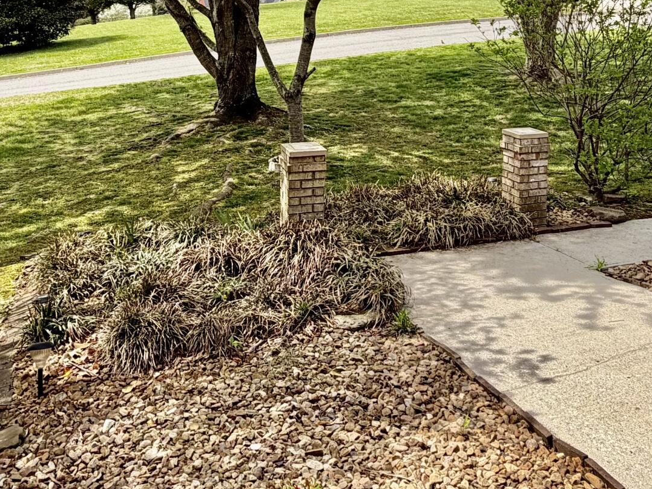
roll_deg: +0.2
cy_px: 68
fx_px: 735
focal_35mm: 39
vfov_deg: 35.1
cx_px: 365
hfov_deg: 47.8
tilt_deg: -4.3
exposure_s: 1/770
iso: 32
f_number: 2.2
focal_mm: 2.22
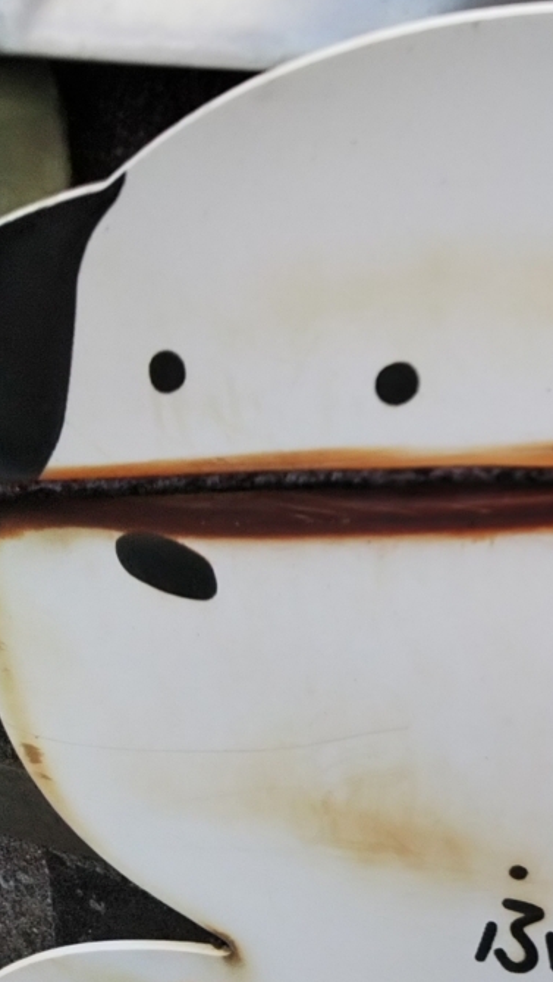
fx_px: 1302
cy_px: 465
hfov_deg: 21.5
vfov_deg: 41.3
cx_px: 736
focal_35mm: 50
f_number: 2.2
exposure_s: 1/60
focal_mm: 4
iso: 50
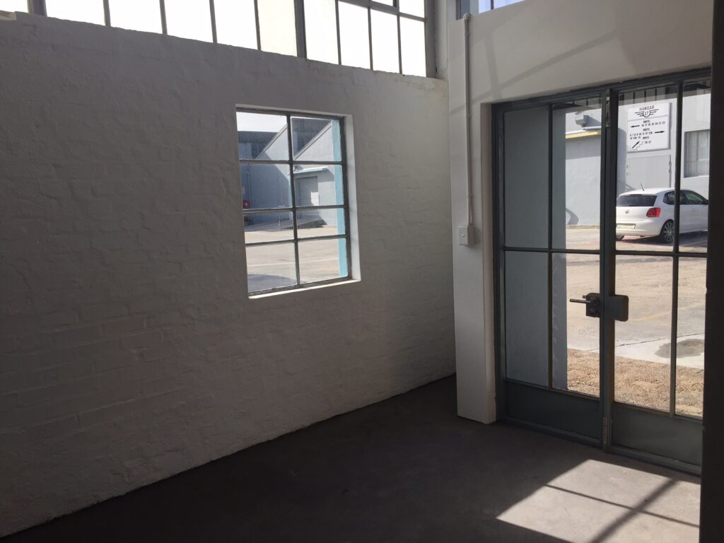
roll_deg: +2.3
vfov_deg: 48.2
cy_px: 272
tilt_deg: -7.4
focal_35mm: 29
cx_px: 362
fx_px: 607
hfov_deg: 61.7
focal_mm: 4.15
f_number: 2.2
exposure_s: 1/1068
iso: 32
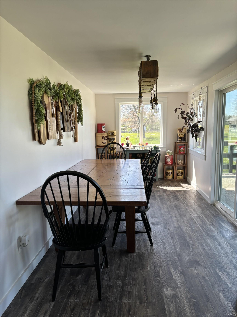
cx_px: 118
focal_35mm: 26
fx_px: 237
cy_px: 158
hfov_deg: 53.1
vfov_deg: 67.3
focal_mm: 5.96
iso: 40
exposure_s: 1/121
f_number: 1.6
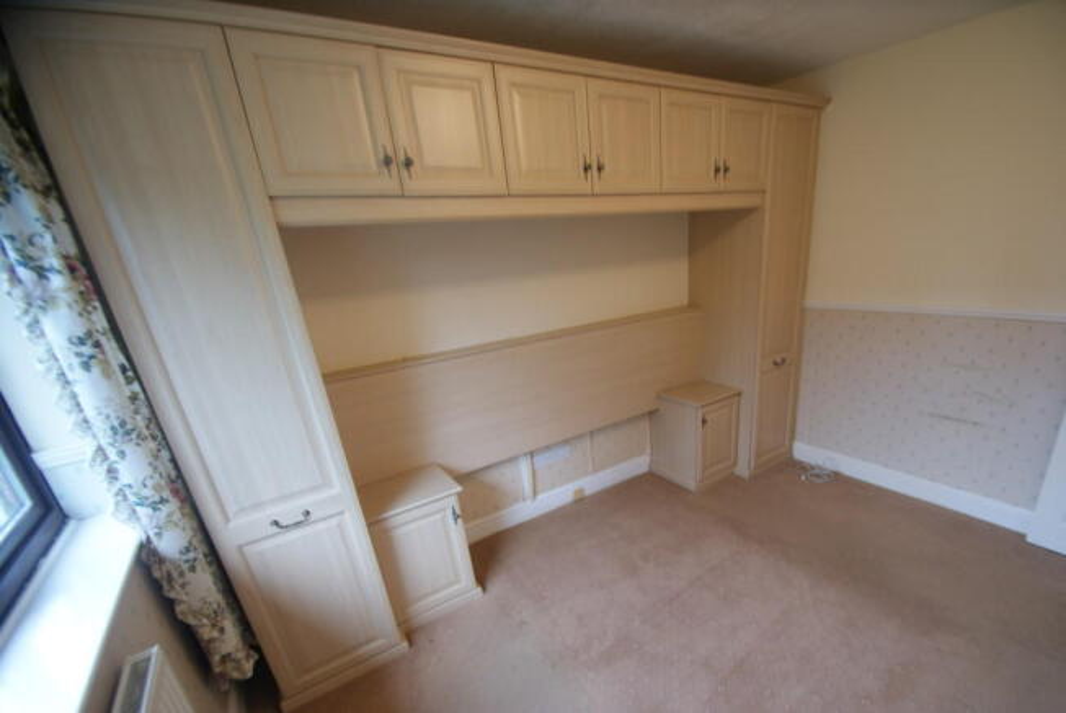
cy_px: 356
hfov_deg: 100.3
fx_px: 445
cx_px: 533
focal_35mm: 15
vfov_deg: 77.5
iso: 100
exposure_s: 1/10
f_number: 3.5
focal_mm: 10
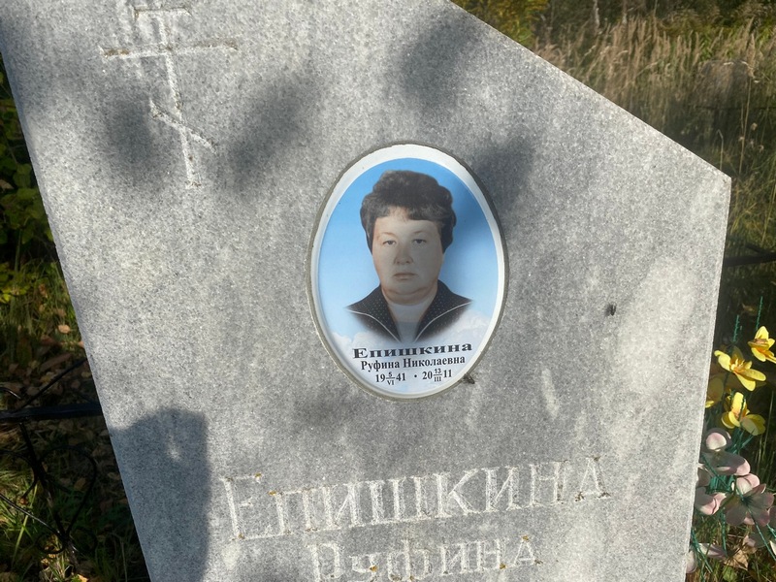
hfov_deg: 67.3
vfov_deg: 53.1
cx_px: 388
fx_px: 583
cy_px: 291
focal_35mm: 26
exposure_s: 1/2967
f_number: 1.8
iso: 32
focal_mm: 4.25
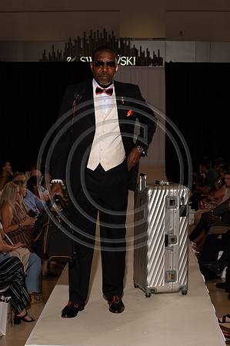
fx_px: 720
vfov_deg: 27.0
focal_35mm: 75
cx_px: 115
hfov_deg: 18.1
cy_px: 173
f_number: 9
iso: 800
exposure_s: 1/250
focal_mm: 75
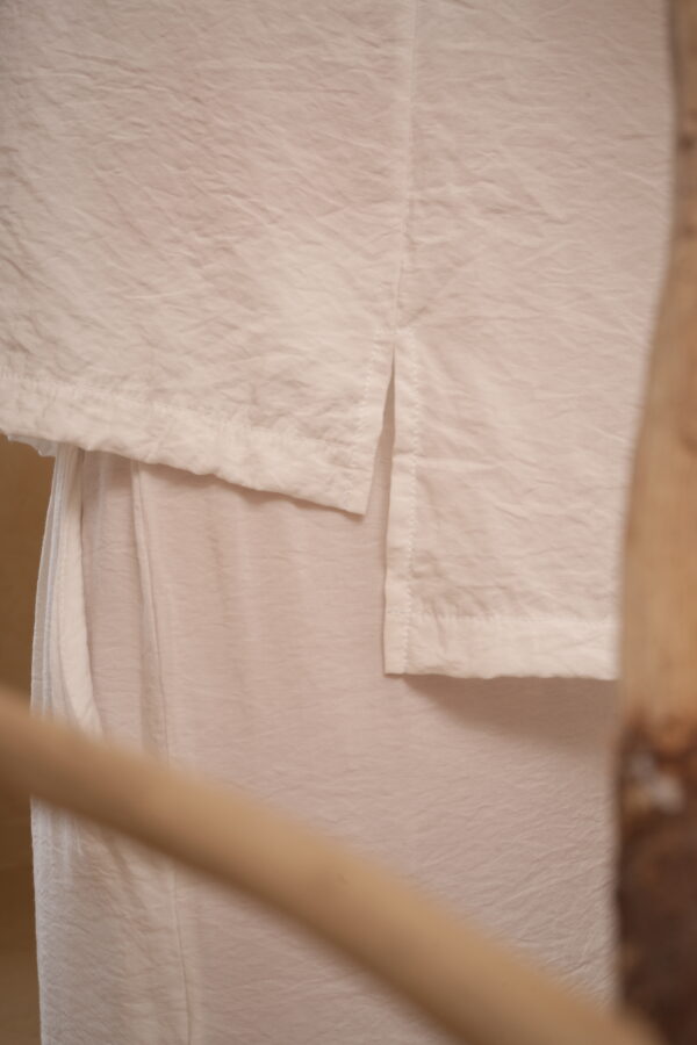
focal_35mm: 50
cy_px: 522
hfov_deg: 27.0
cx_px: 348
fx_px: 1452
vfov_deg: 39.6
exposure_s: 1/125
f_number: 13
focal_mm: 50
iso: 640
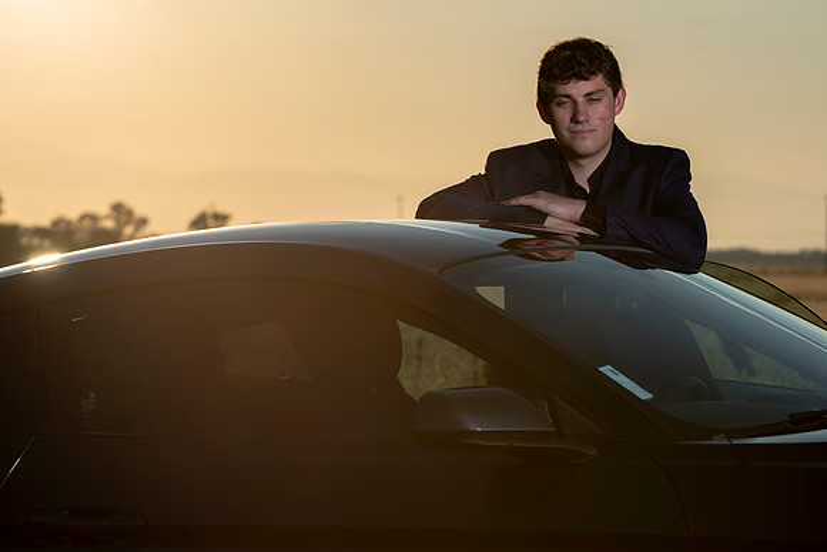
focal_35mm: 198
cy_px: 280
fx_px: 4540
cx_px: 404
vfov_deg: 7.0
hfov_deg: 10.4
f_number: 9
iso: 31
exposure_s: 1/250
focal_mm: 160
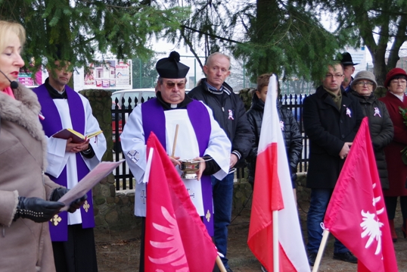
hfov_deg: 25.1
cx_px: 102
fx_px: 905
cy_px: 209
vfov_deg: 17.0
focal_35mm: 80
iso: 200
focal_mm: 28
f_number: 4
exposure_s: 1/60
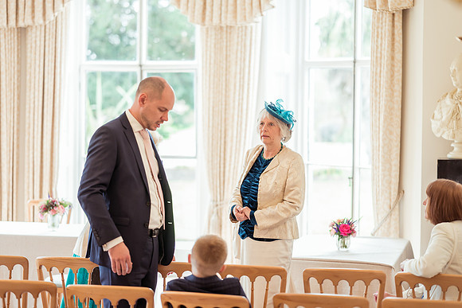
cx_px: 231
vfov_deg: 16.1
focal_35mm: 85
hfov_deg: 23.9
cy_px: 154
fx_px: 1093
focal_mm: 85
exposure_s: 1/320
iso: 450
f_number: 2
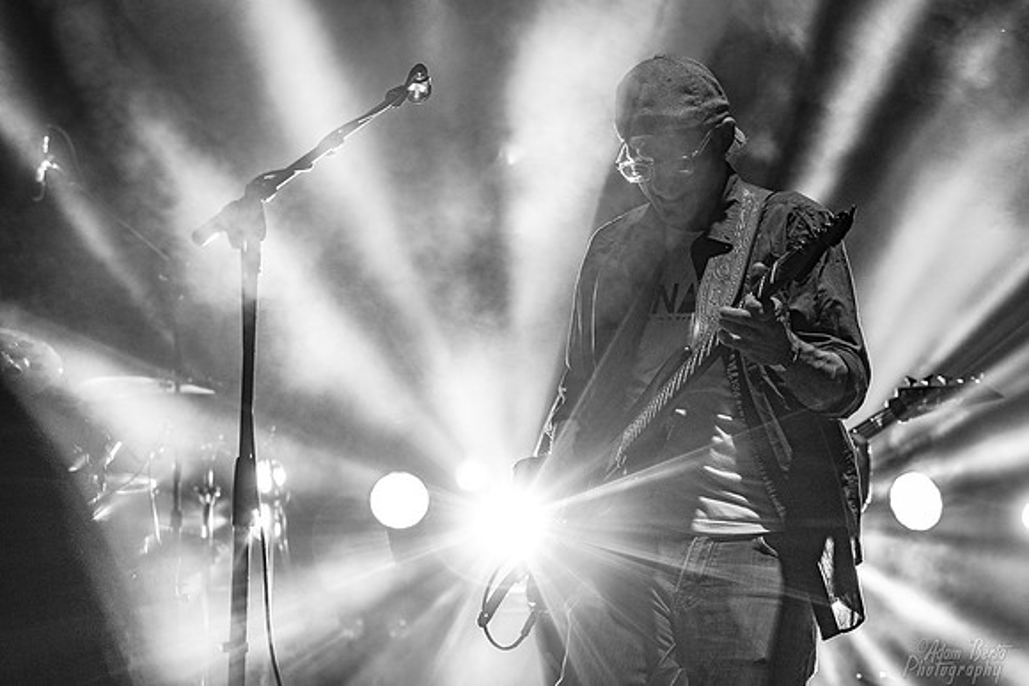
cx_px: 514
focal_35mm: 112
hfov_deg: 18.3
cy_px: 343
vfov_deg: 12.2
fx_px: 3202
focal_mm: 75
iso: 1250
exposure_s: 1/200
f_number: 4.5
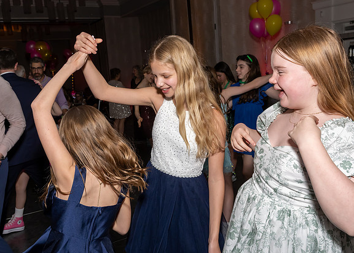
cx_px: 157
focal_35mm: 33
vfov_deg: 41.7
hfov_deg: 56.0
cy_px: 121
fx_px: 332
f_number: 7.1
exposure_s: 1/250
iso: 800
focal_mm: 20
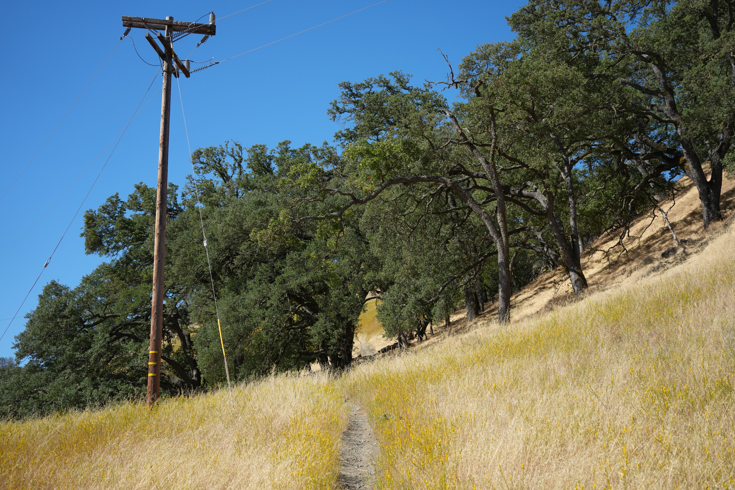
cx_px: 368
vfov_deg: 27.0
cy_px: 245
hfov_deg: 39.6
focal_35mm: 50
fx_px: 1021
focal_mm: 50
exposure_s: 1/2500
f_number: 4.5
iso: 500
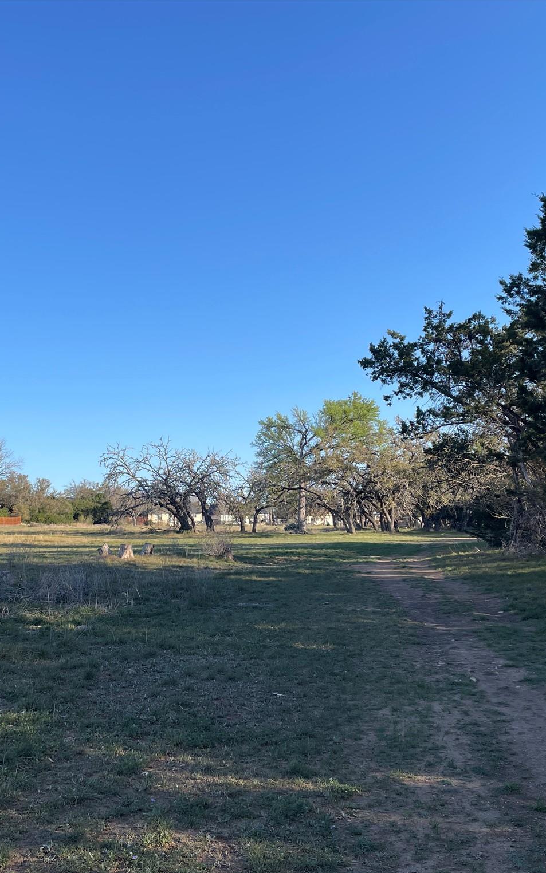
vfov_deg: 52.8
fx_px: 881
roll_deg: +2.2
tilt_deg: +4.5
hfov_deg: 34.3
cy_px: 439
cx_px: 215
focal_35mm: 37
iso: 32
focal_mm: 4.2
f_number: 1.6
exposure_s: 1/1825
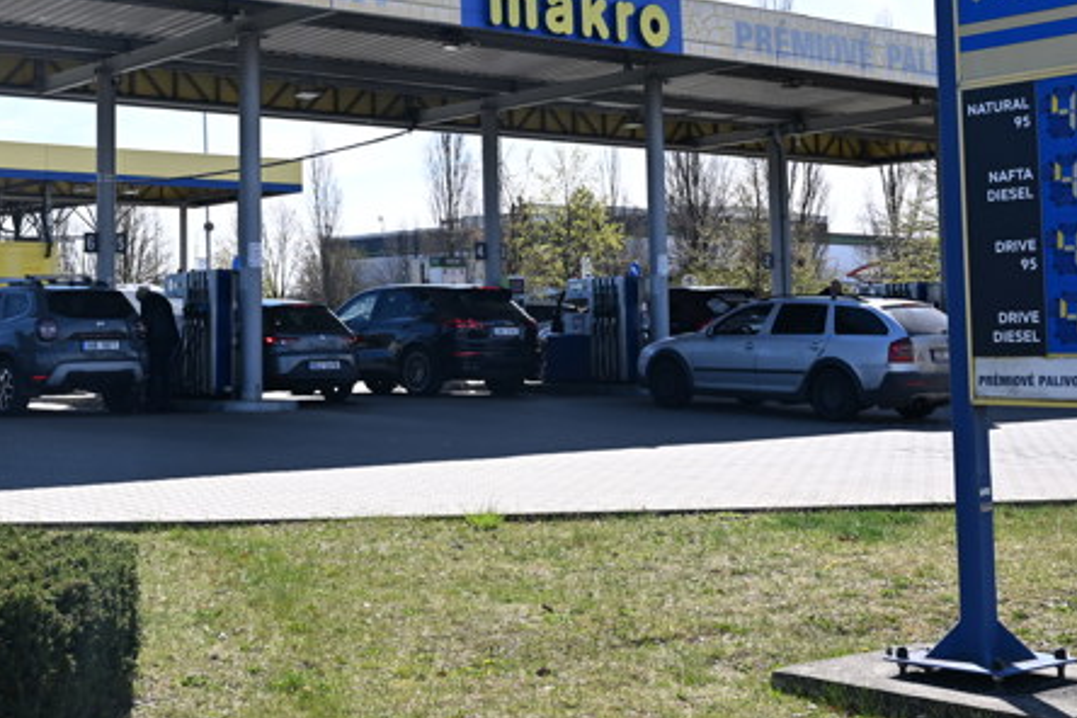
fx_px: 1675
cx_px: 386
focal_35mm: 56
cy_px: 177
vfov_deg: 23.9
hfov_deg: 35.4
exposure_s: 1/500
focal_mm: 24
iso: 200
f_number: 6.3
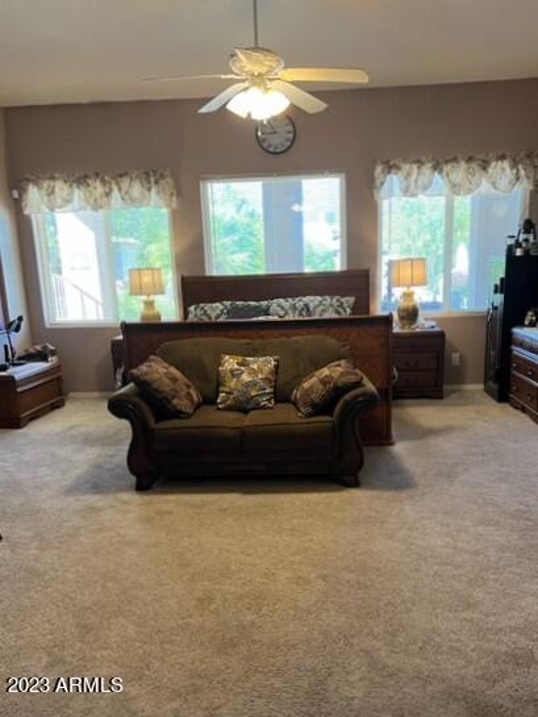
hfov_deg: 53.1
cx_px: 269
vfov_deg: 67.3
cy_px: 358
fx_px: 539
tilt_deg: -13.4
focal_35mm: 26
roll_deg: +2.4
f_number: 1.5
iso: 100
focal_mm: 5.7
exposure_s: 1/60
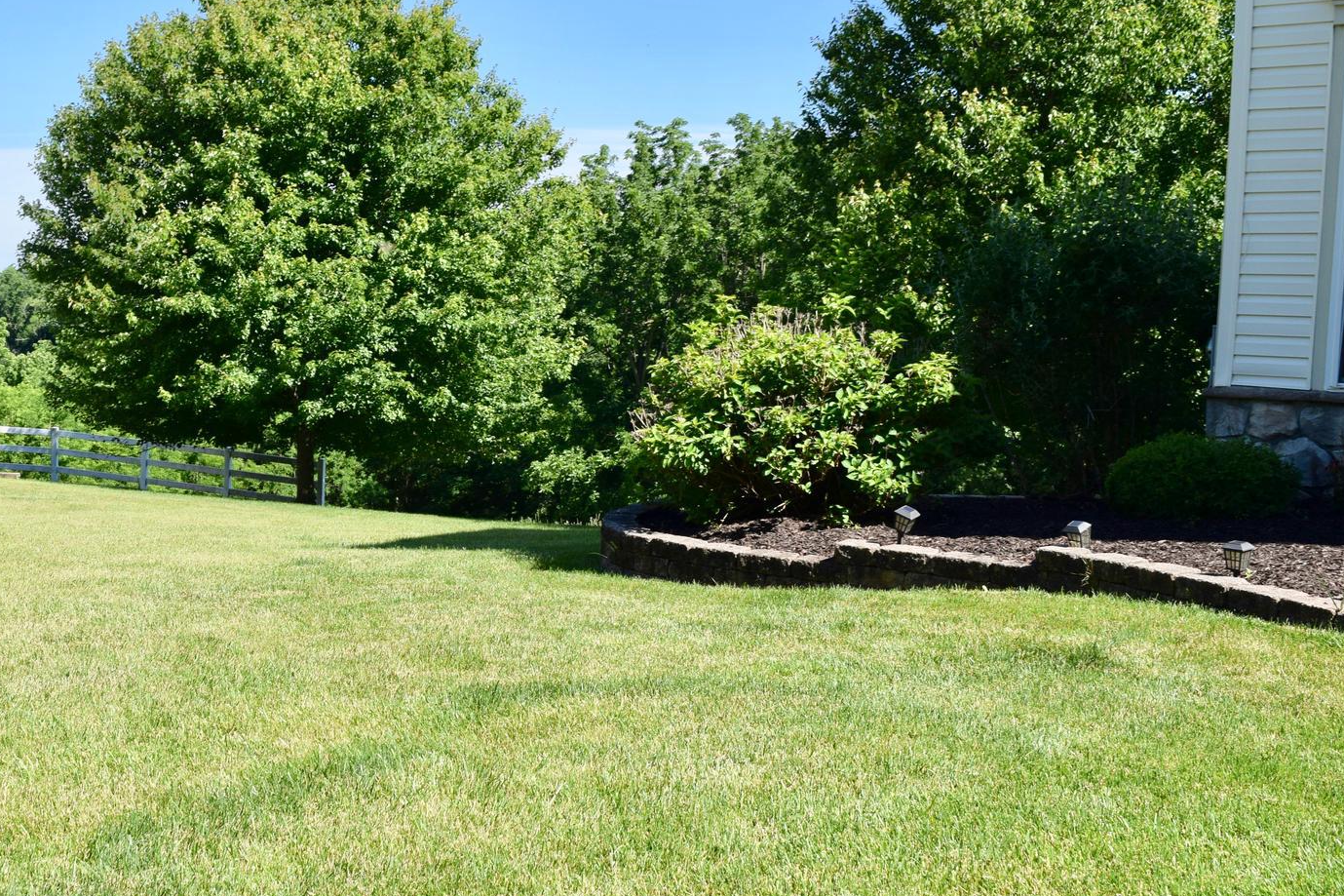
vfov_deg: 27.5
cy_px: 483
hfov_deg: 39.4
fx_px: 1829
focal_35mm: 49
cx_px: 350
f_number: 9
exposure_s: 1/320
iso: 200
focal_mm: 22
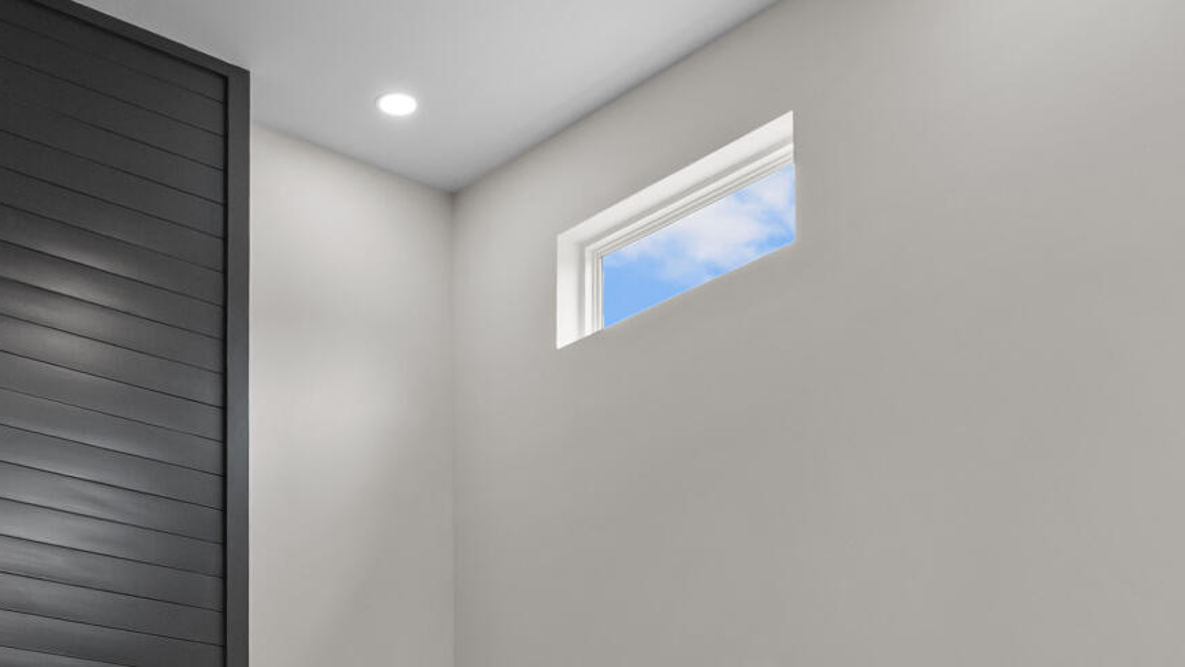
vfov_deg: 17.9
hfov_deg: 36.0
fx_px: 1823
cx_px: 523
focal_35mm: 58
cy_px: 1083
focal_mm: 16
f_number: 3.5
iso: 640
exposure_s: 1/80
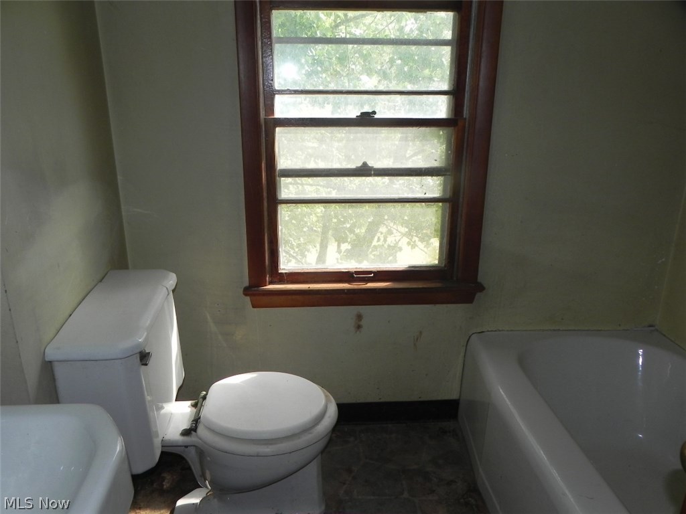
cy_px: 257
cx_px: 343
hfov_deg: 61.7
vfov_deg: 48.2
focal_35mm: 29
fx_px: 575
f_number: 4
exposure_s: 1/95
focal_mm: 5.2
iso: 160
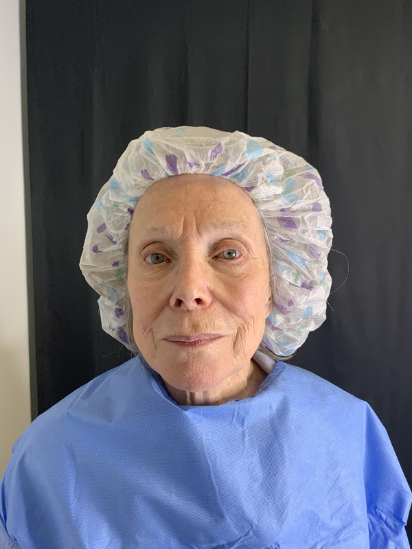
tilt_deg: -4.3
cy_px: 274
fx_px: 460
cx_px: 206
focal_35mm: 29
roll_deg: -0.3
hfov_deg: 48.2
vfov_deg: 61.7
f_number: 1.8
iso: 64
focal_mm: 3
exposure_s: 1/120
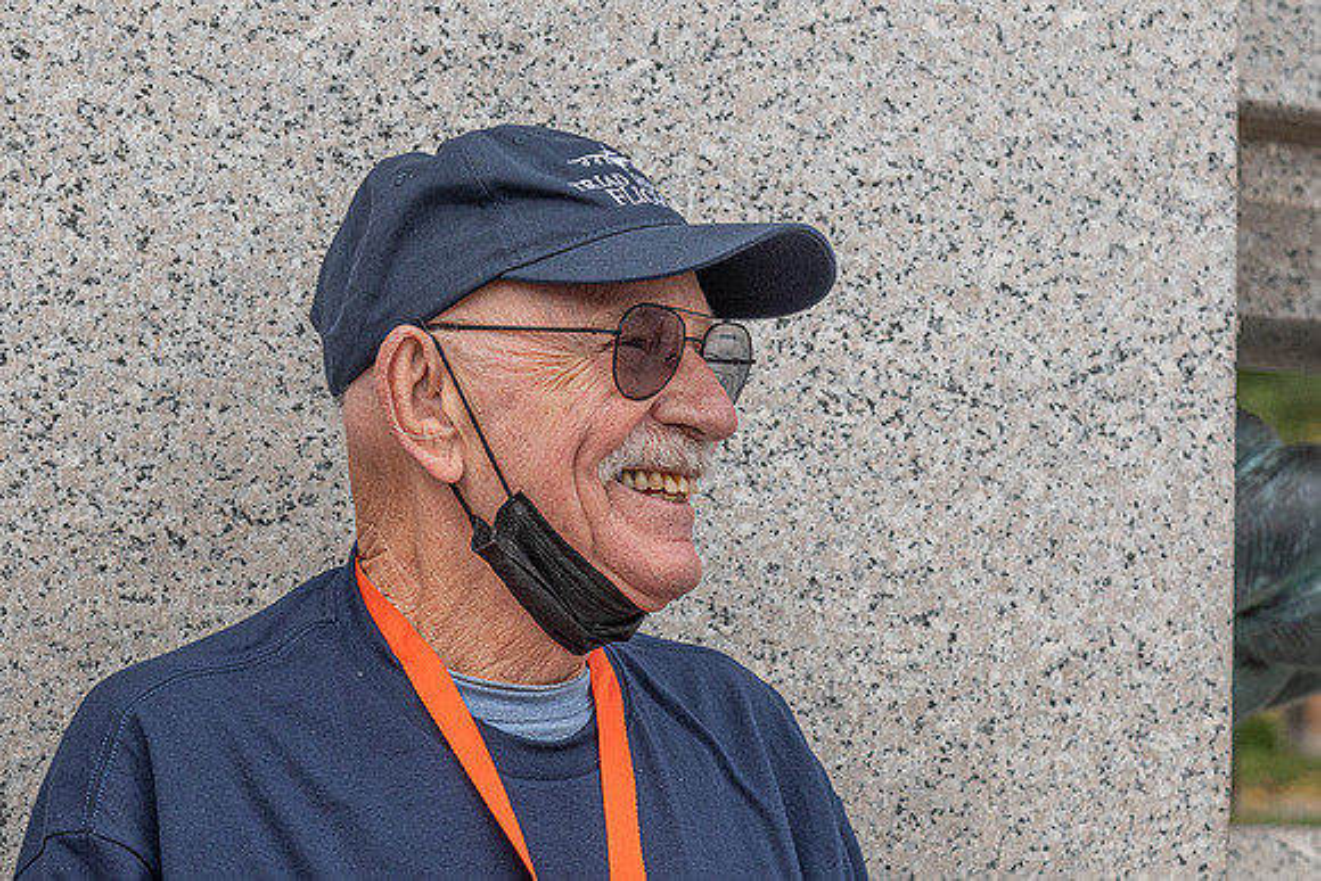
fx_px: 5526
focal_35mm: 151
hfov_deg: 13.6
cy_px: 590
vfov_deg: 9.1
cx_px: 595
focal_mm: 92
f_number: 6.3
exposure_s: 1/640
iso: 500
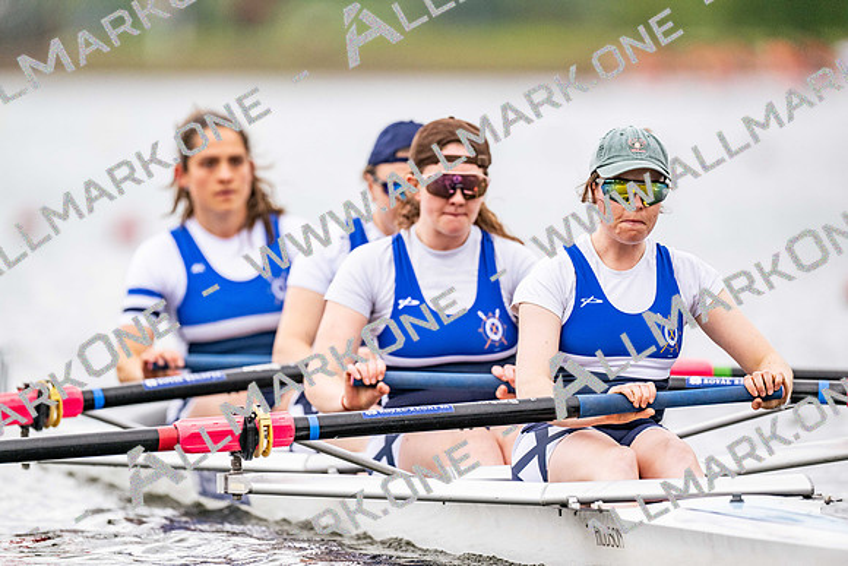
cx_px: 424
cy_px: 283
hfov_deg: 3.4
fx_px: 14136
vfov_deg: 2.3
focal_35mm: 600
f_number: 4
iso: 1400
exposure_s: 1/2500
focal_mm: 600
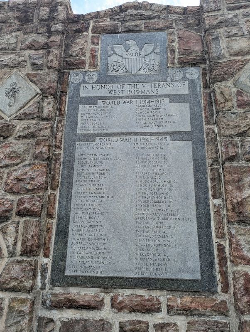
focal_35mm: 24
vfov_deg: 71.5
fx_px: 230
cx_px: 125
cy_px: 166
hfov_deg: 57.0
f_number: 1.85
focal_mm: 6.81
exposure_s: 1/708
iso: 34
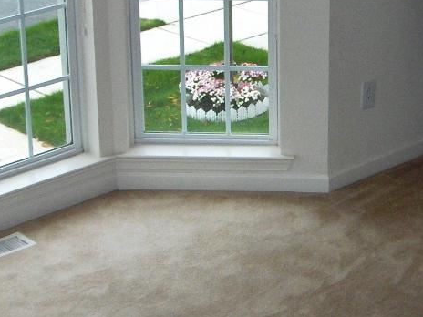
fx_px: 1479
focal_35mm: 121
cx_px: 418
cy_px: 86
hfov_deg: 16.0
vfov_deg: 12.2
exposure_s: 1/153
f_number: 2.8
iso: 160
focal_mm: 8
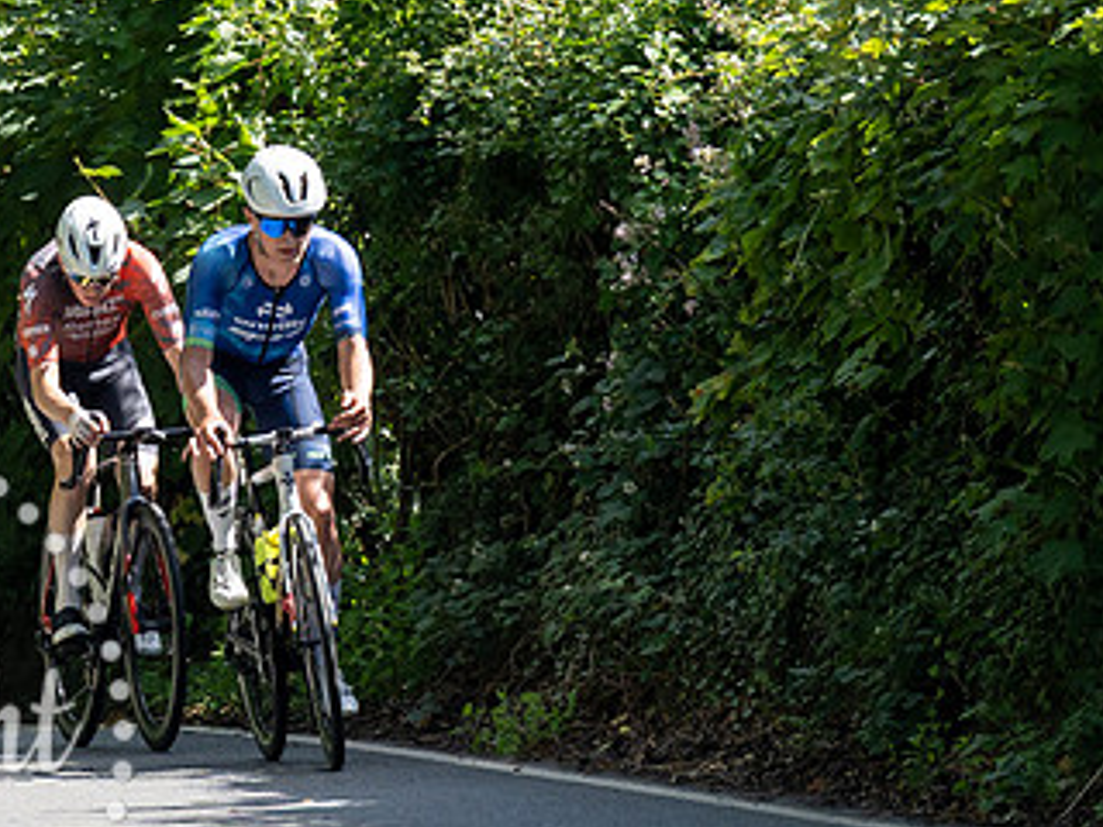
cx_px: 269
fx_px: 21189
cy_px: 262
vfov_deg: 2.2
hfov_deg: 3.0
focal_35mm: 665
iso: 500
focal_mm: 200
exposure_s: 1/1600
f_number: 4.5
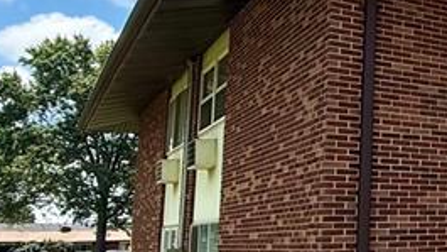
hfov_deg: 25.8
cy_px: 147
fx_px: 699
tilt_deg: +6.7
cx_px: 678
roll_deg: +0.7
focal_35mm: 59
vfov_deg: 20.4
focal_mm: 2.22
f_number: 2.2
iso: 64
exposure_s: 1/1001
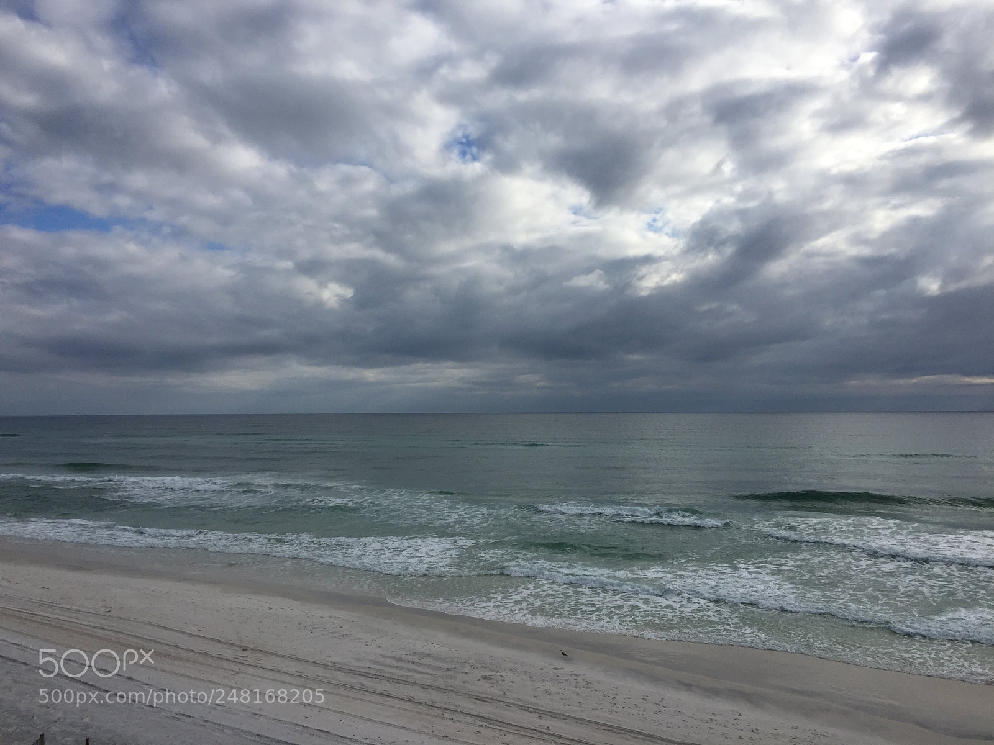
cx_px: 497
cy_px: 372
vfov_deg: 48.2
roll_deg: +0.4
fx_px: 833
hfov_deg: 61.7
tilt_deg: +0.6
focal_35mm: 29
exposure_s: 1/4405
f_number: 2.2
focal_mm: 4.15
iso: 32
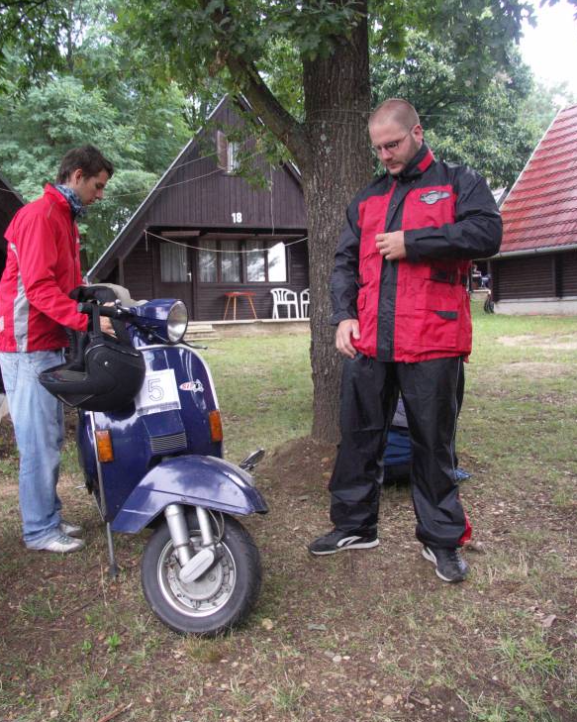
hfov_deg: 48.5
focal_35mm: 30
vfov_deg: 58.8
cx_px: 284
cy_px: 362
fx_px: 641
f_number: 2.8
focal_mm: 7.2
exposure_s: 1/250
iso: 400
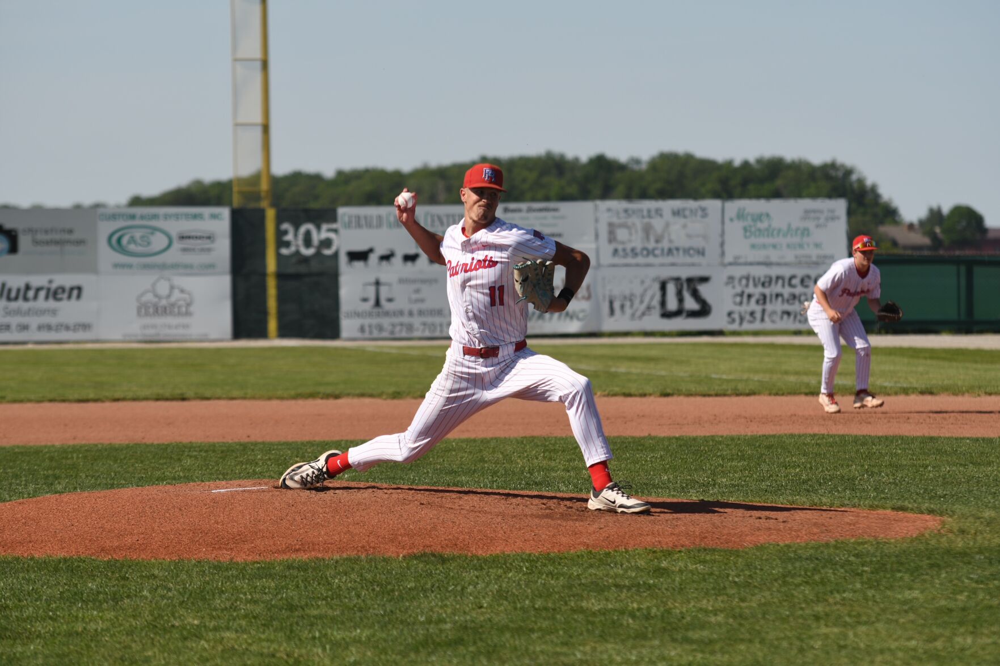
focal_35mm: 202
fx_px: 5624
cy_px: 333
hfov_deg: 10.2
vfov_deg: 6.8
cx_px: 500
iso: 100
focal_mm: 135
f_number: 3.5
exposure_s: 1/2000
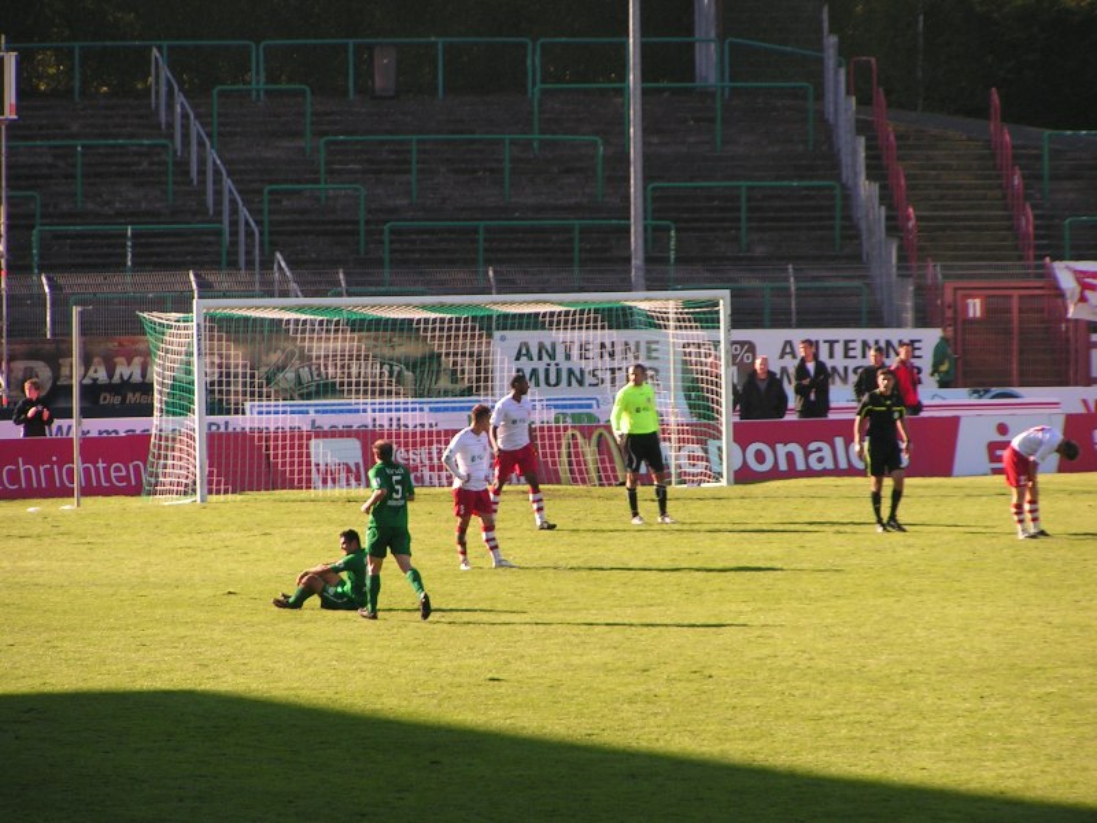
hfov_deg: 7.0
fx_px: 8968
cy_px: 412
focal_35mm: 283
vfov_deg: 5.3
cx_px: 548
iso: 50
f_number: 3.5
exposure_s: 1/400
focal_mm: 43.3
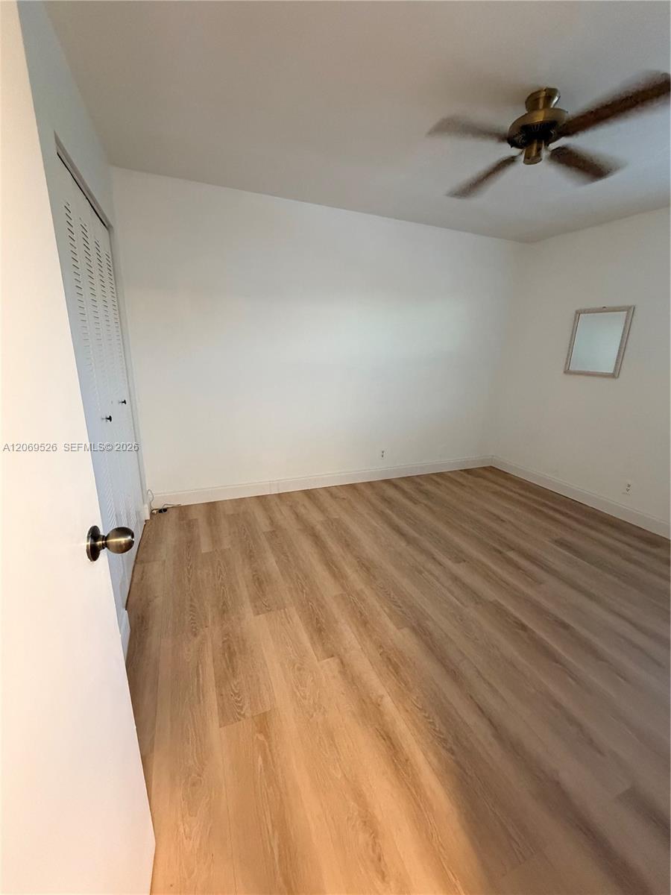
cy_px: 448
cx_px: 336
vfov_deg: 102.1
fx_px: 362
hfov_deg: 85.7
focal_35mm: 14
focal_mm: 2.22
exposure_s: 1/60
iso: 640
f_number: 2.2
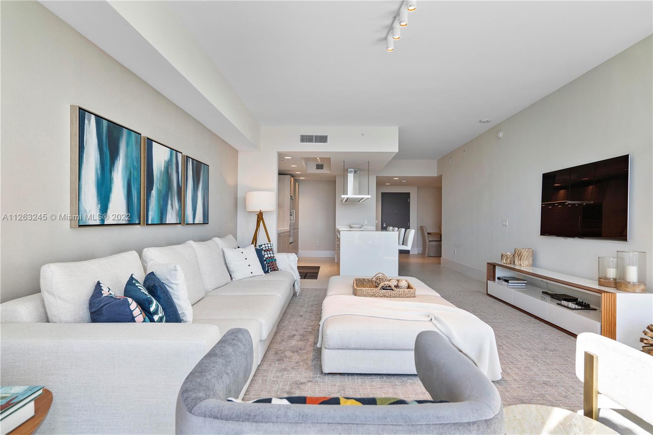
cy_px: 218
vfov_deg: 61.9
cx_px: 326
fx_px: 363
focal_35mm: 20
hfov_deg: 84.0
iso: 500
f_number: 8
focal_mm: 20
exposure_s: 1/100
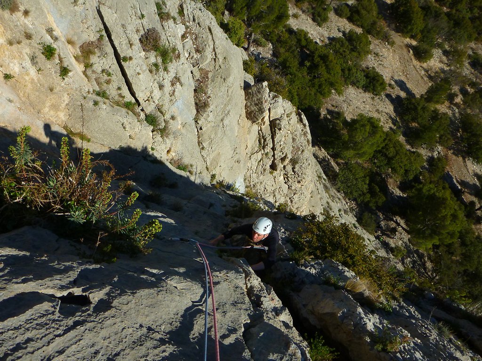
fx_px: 404
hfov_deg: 61.7
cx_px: 241
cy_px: 180
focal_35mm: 29
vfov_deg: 48.2
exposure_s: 1/250
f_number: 10
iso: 200
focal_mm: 5.2
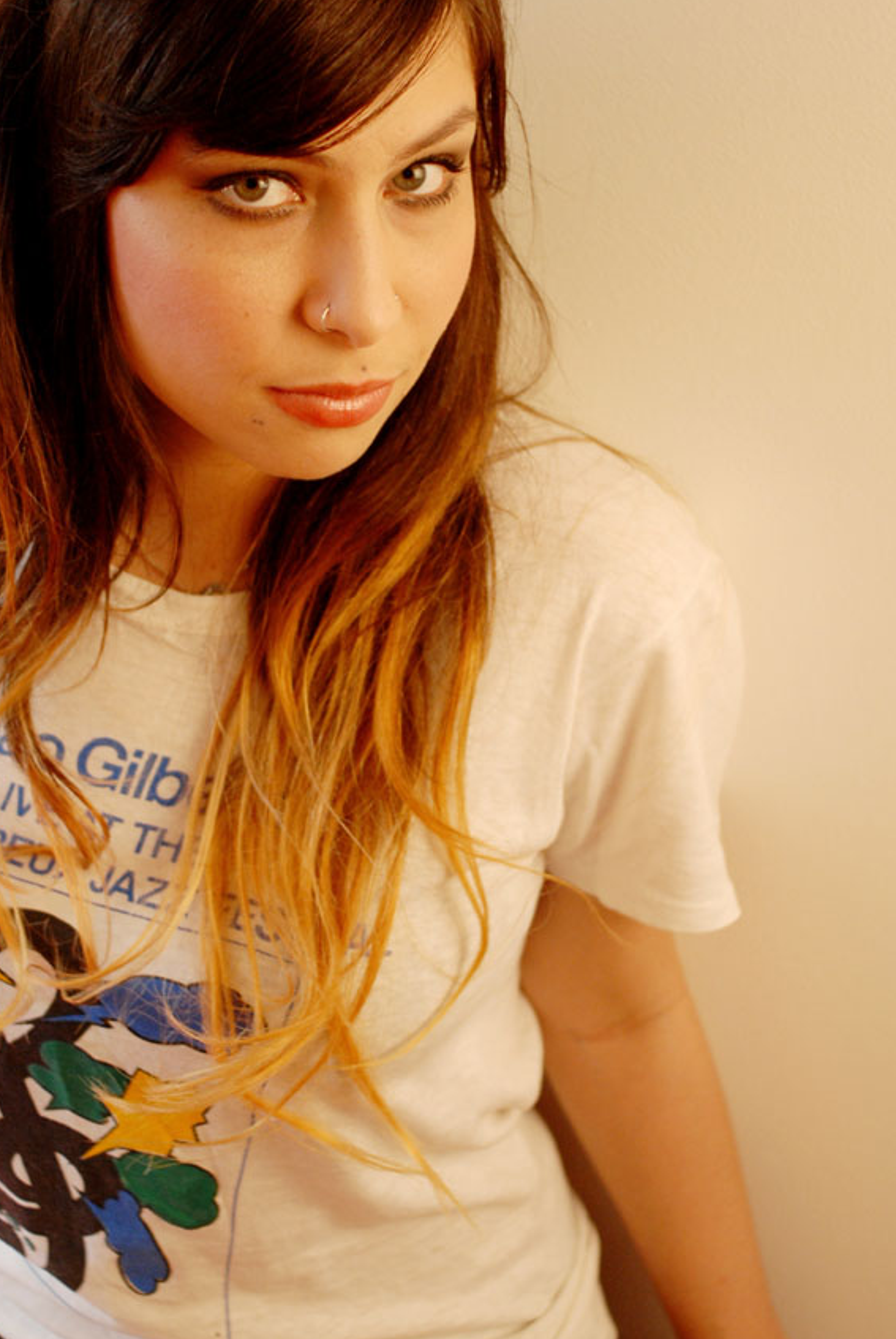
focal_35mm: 64
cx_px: 294
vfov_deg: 31.4
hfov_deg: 21.2
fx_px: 2382
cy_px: 594
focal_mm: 28
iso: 250
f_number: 2.8
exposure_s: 1/160
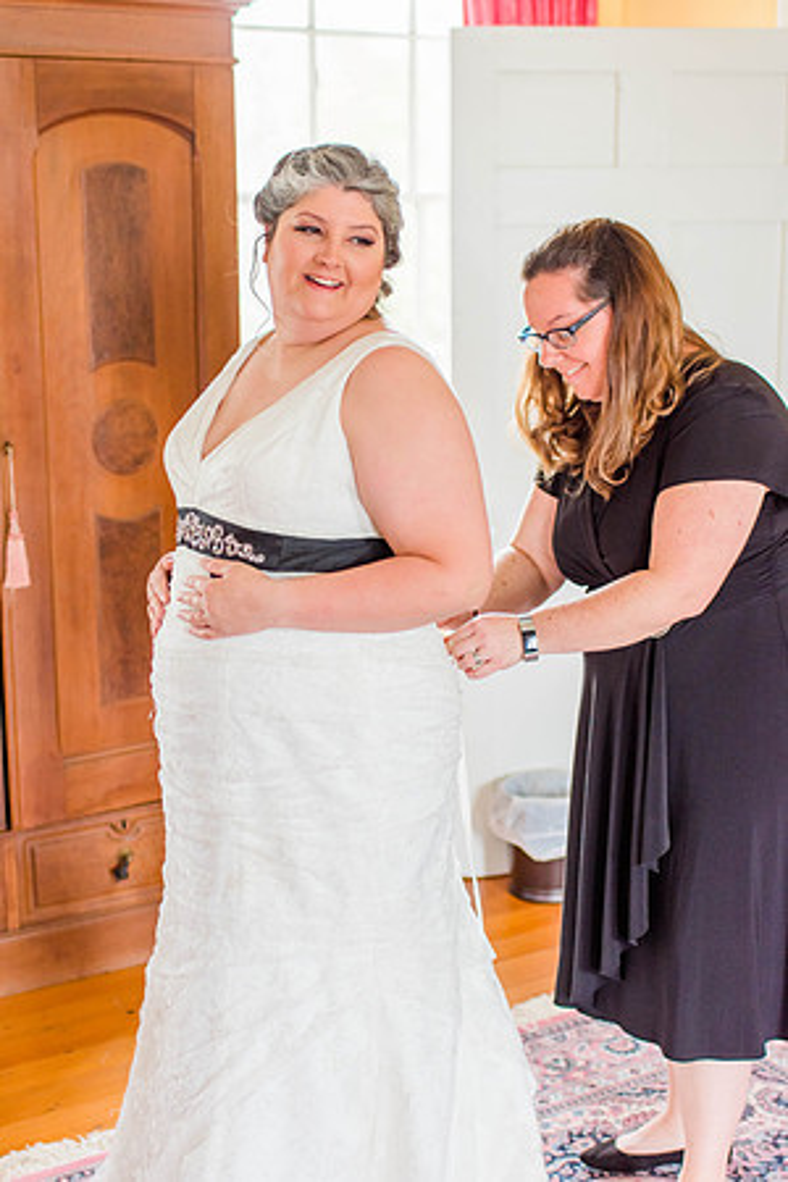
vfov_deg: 37.9
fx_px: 1724
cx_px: 394
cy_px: 591
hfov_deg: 25.8
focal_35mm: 52
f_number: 2
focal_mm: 35
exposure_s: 1/160
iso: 500
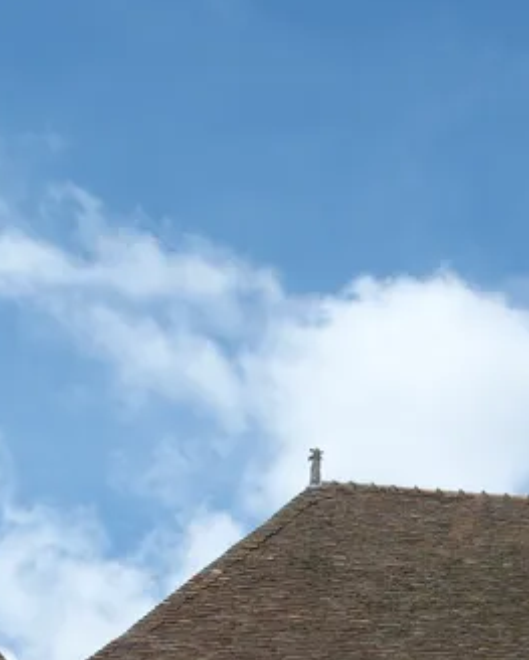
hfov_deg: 11.6
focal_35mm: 128
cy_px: 992
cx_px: 775
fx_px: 2502
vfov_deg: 14.1
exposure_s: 1/420
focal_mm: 23.3
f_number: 8
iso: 200
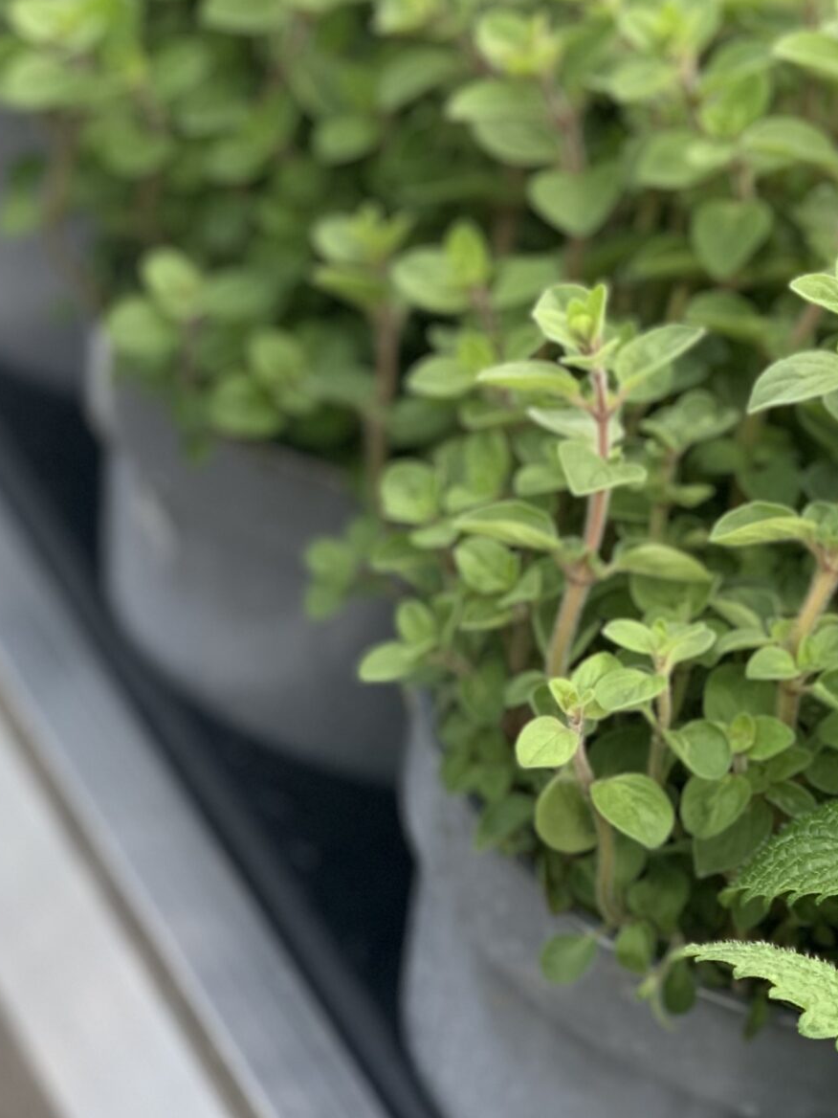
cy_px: 207
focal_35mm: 114
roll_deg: -17.3
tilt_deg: -21.4
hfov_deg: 12.9
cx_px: 768
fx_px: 3680
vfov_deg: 17.1
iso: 32
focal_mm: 6
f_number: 2.4
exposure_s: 1/122
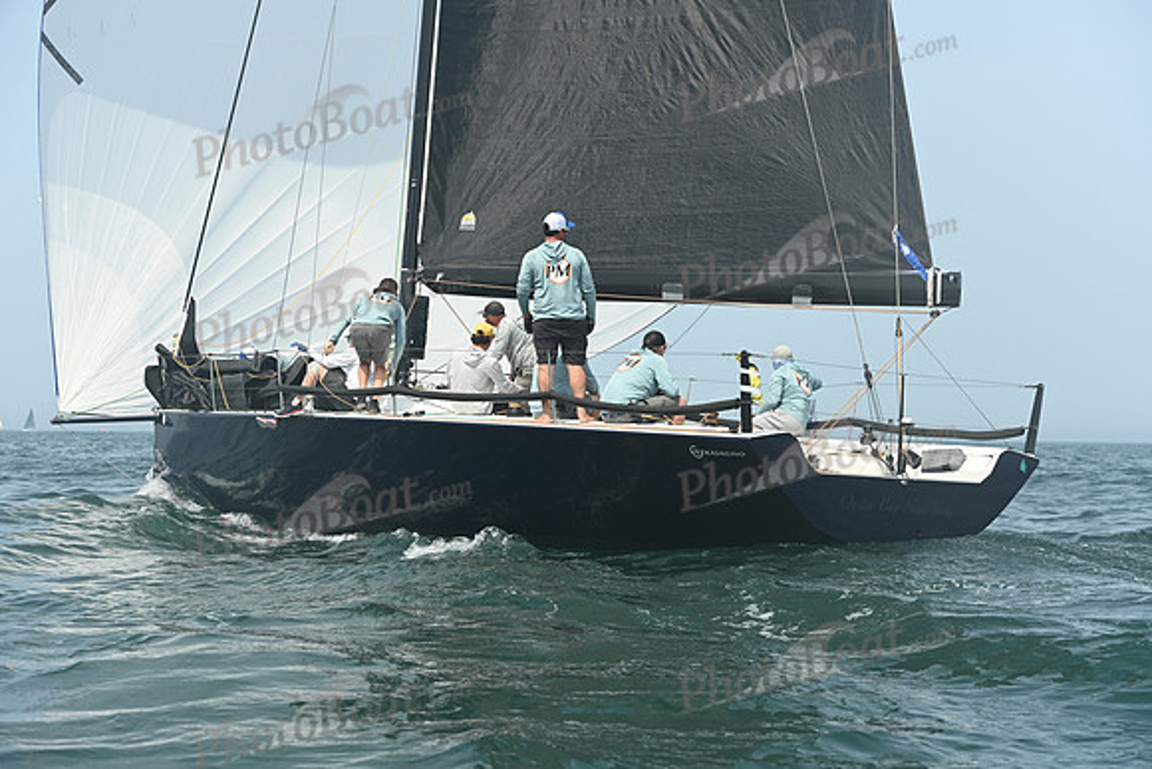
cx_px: 576
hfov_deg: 28.8
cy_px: 384
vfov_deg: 19.5
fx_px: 2240
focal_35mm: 70
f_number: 5.6
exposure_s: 1/1250
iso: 320
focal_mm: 70
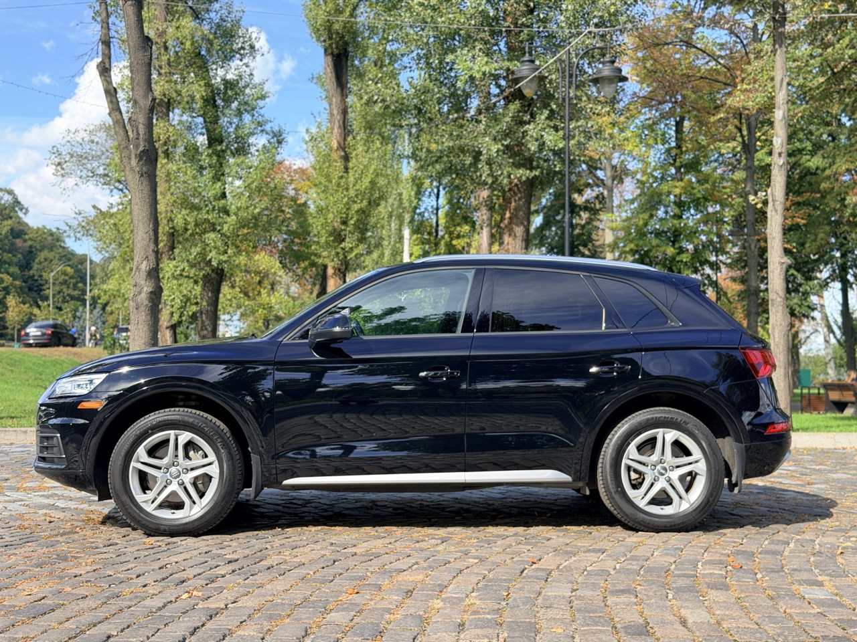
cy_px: 321
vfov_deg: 30.3
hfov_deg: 39.7
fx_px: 1188
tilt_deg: +2.3
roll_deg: +0.7
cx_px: 428
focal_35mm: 48
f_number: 1.78
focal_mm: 6.76
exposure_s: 1/951
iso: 100
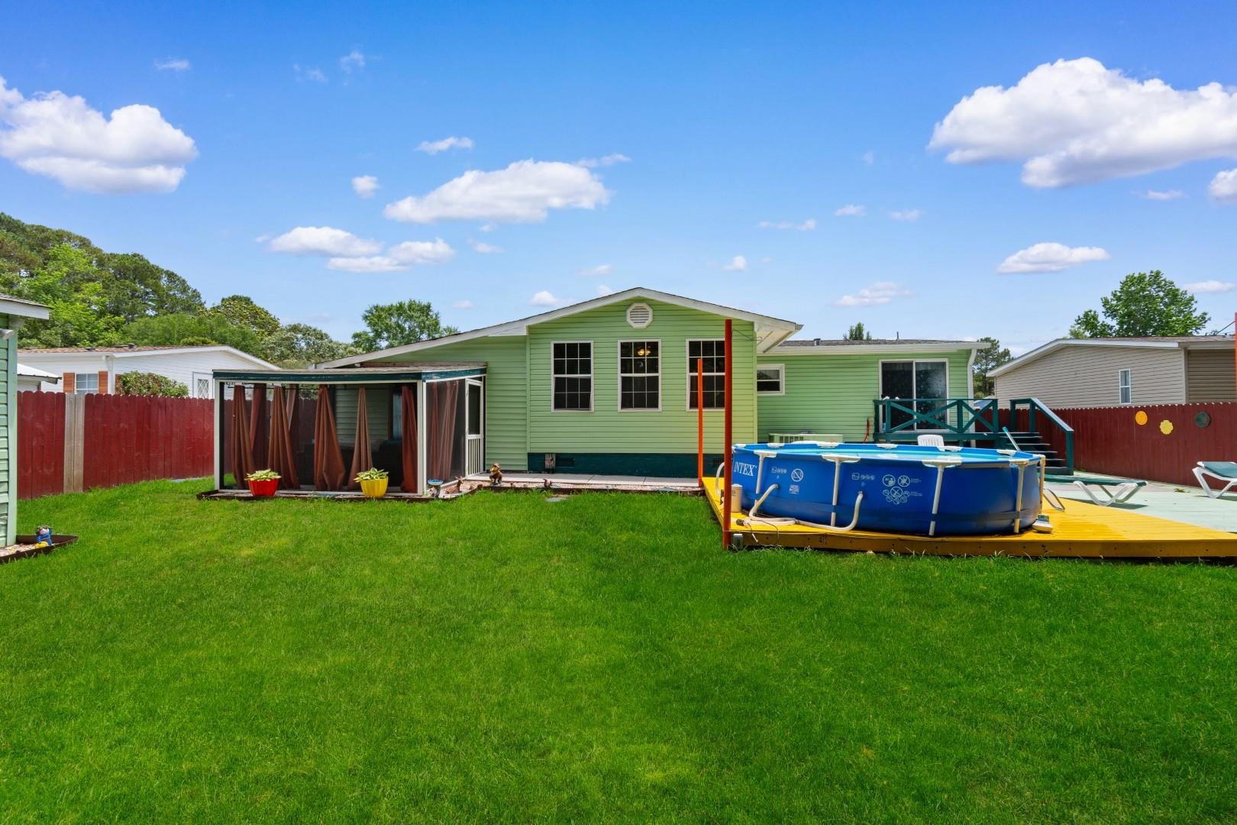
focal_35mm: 15
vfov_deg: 77.3
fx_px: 515
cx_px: 618
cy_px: 412
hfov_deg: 100.4
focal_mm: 10
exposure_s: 1/320
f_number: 9
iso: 100
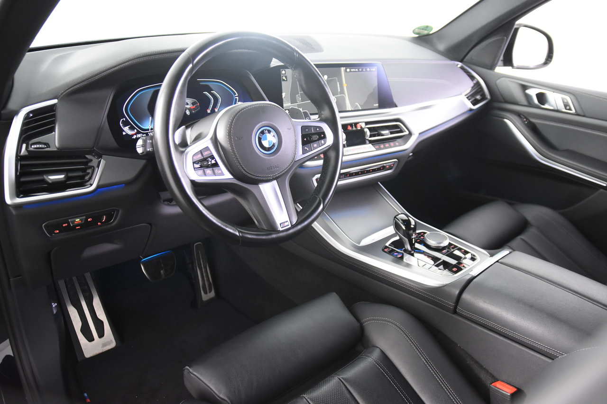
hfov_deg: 70.4
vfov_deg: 50.4
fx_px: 430
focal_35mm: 26
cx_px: 304
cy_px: 202
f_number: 2.8
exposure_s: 1/25
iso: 2800
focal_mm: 17
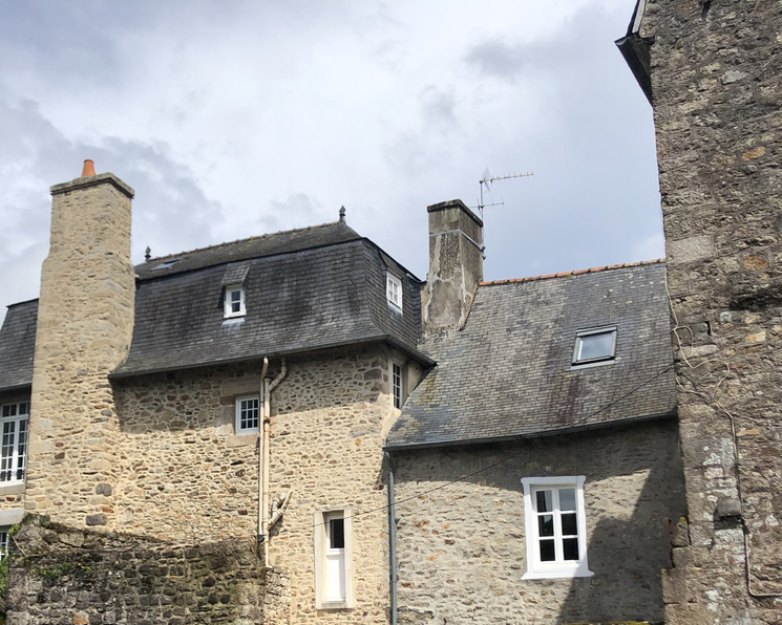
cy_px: 470
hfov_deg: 41.9
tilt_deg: +11.7
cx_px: 339
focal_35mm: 44
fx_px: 1018
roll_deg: +1.2
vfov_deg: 33.5
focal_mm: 4
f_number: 1.8
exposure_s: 1/3745
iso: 25
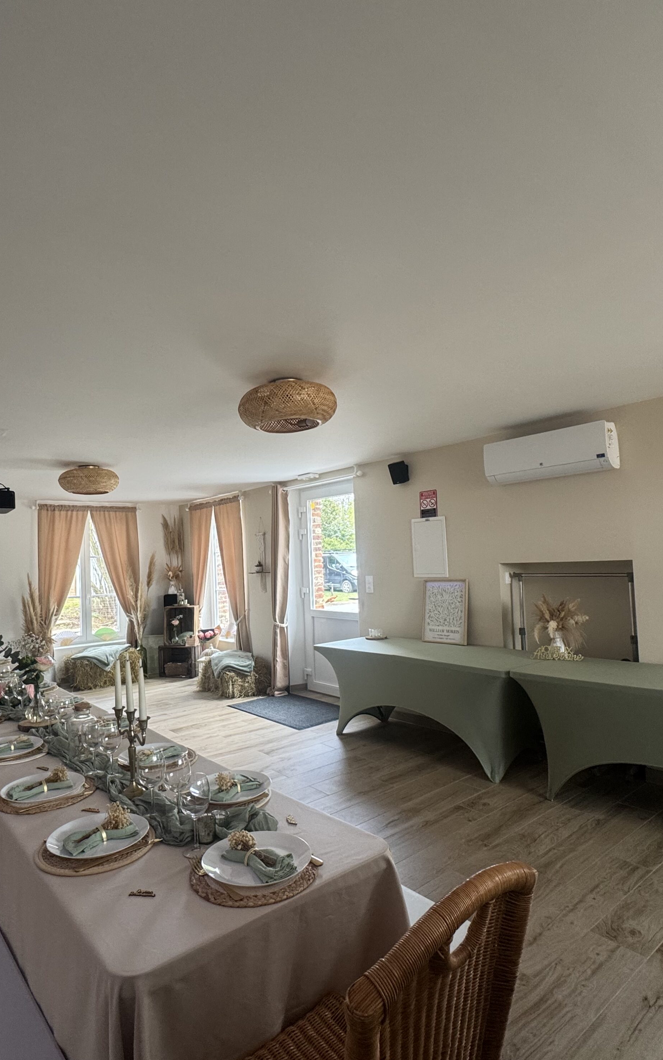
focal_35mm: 20
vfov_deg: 85.1
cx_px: 293
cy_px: 535
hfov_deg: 59.5
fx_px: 578
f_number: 2.2
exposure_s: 1/100
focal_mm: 2.22
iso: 160
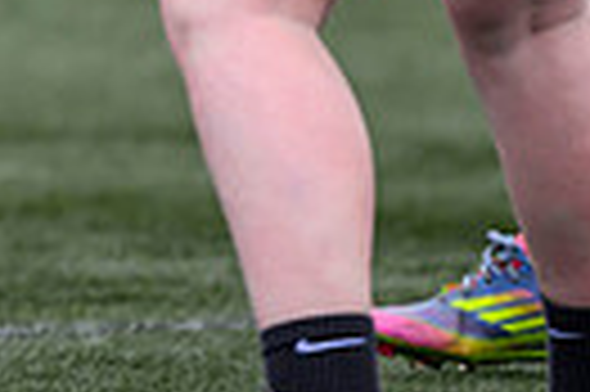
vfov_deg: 0.6
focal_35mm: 2134
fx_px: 34930
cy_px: -578
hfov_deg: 1.0
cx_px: -918
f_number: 3.5
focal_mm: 400
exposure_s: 1/1600
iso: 500
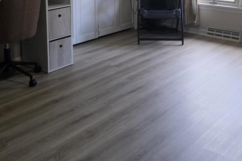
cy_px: 1
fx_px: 343
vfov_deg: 25.2
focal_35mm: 51
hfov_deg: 38.8
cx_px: 141
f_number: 1.8
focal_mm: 5.4
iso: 160
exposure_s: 1/120
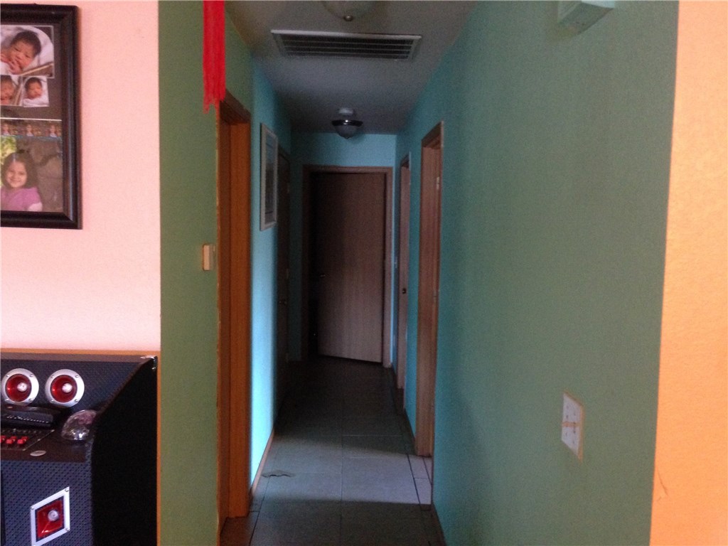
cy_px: 273
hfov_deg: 55.4
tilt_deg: -2.9
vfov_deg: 42.9
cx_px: 364
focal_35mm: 33
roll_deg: -1.2
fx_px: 694
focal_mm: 4.12
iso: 500
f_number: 2.4
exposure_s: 1/15
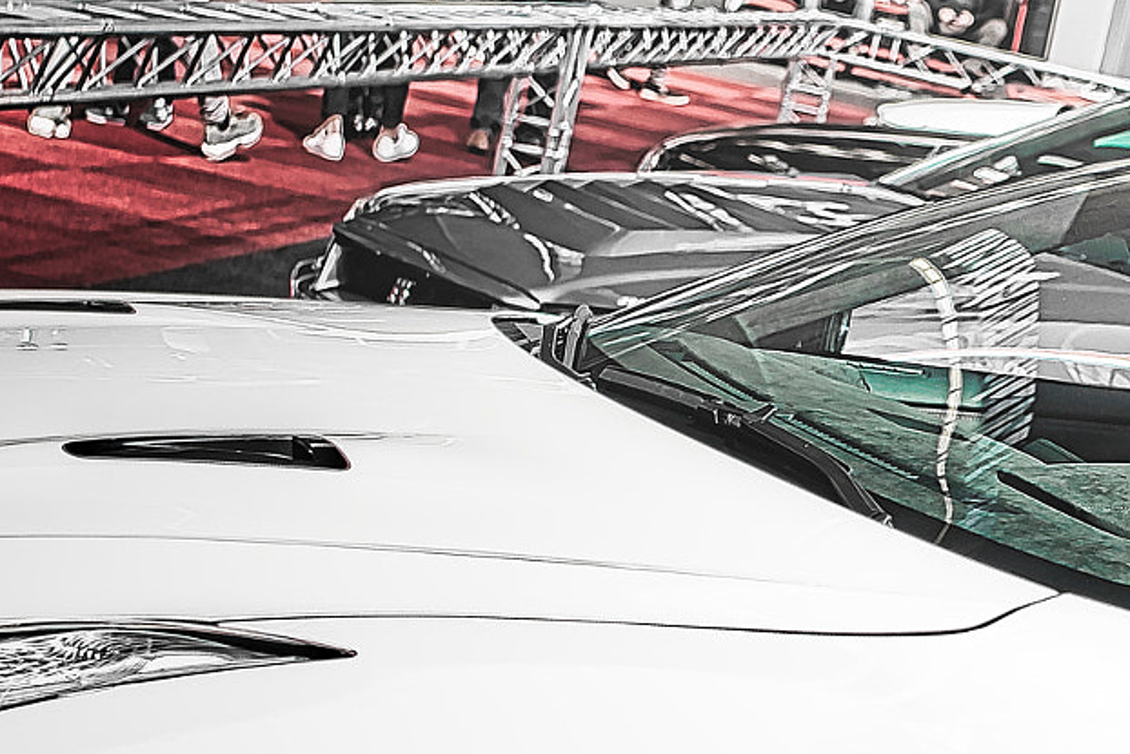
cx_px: 1381
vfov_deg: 15.0
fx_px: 2825
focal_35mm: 90
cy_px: 725
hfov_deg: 21.0
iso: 100
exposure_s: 1/160
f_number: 2.8
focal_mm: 35
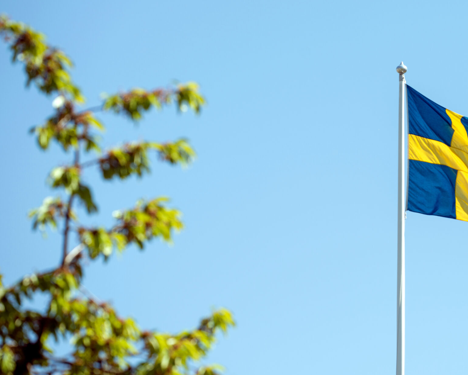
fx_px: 3892
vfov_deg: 5.5
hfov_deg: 6.9
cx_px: 360
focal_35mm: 281
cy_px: 140
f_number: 5
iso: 100
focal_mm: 180
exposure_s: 1/800
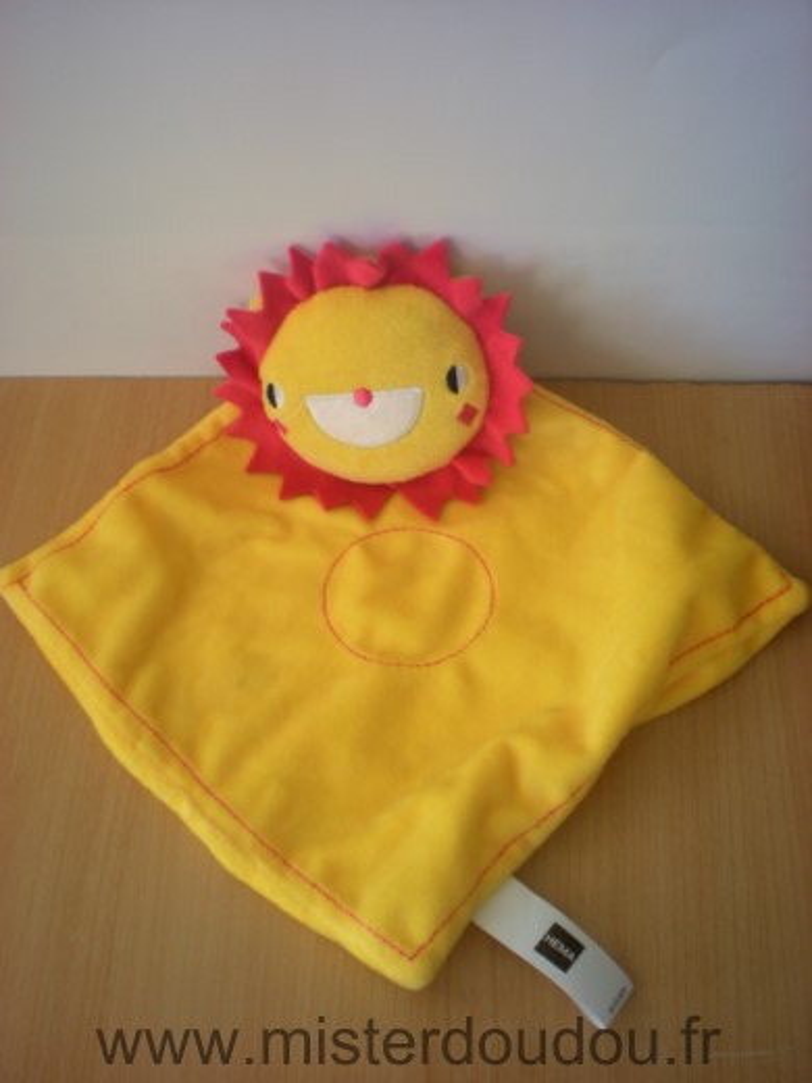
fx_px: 1189
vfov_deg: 49.0
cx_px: 406
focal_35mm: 38
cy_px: 542
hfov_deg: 37.7
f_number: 3.1
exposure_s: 1/54.3
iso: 64
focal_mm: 6.3
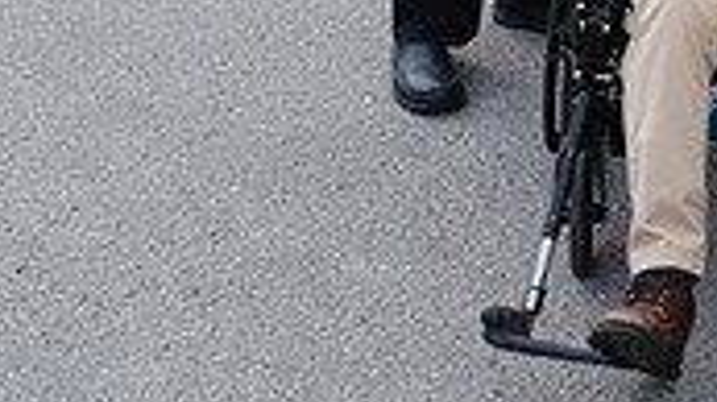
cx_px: 995
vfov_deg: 11.1
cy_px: -309
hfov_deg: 19.0
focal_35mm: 102
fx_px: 1938
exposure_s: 1/250
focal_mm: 19.4
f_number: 11
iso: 400
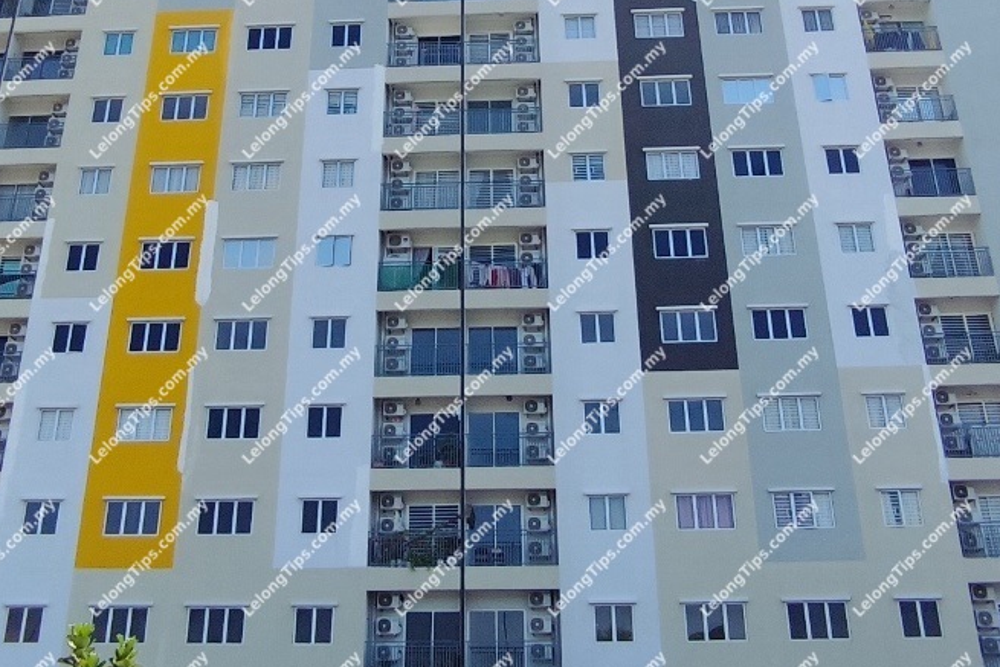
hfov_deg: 51.7
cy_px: 94
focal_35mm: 37
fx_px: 1028
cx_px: 573
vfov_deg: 34.4
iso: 50
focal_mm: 1.65
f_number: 2.2
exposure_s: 1/2567
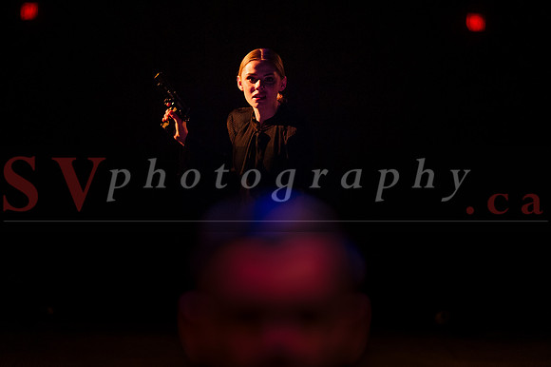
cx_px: 276
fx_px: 1792
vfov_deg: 11.7
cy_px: 162
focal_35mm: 117
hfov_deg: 17.5
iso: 1600
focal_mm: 105
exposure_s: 1/100
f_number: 1.4
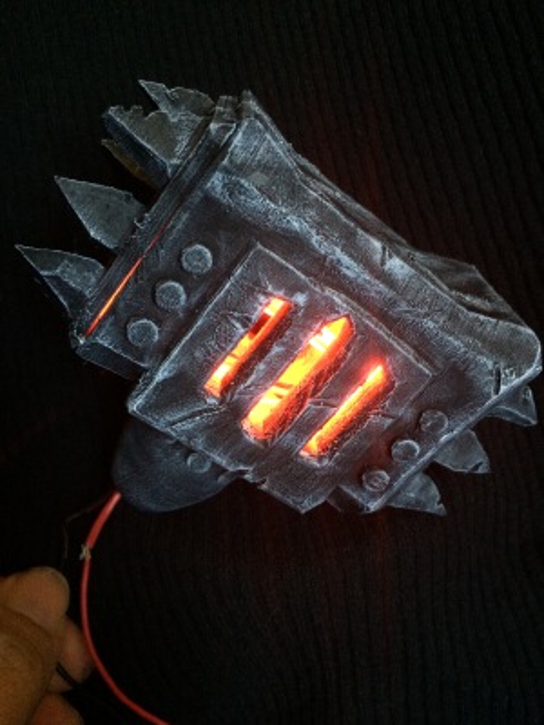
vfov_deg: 61.7
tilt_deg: -33.6
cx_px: 272
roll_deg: +5.6
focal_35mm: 29
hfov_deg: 48.2
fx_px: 608
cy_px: 362
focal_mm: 4.15
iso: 250
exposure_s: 1/24
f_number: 2.2
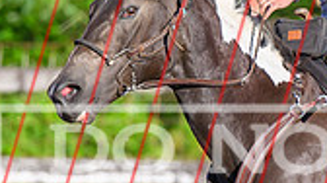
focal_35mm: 1351
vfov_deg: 0.9
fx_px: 11699
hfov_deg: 1.6
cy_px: 211
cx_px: 254
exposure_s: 1/2500
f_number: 2.8
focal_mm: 200
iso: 200
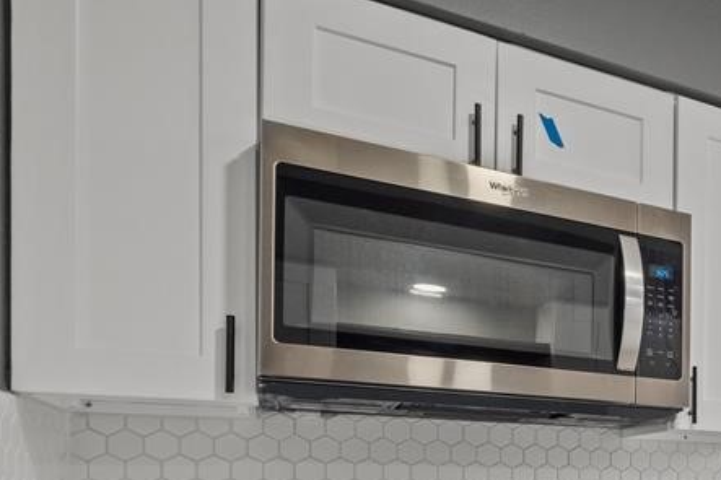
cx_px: 796
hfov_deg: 41.3
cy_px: 500
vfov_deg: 32.5
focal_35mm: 37
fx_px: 741
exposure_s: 1/6
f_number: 9
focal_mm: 16
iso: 1250
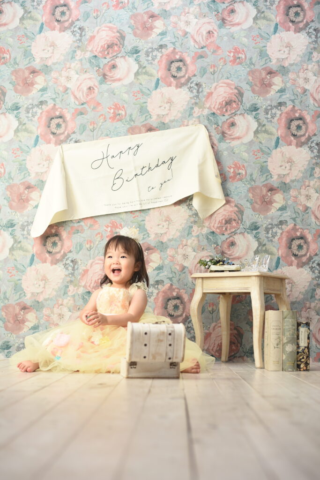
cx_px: 160
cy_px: 240
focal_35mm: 50
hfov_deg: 27.0
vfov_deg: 39.6
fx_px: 666
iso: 100
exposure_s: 1/160
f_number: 2.8
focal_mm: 50
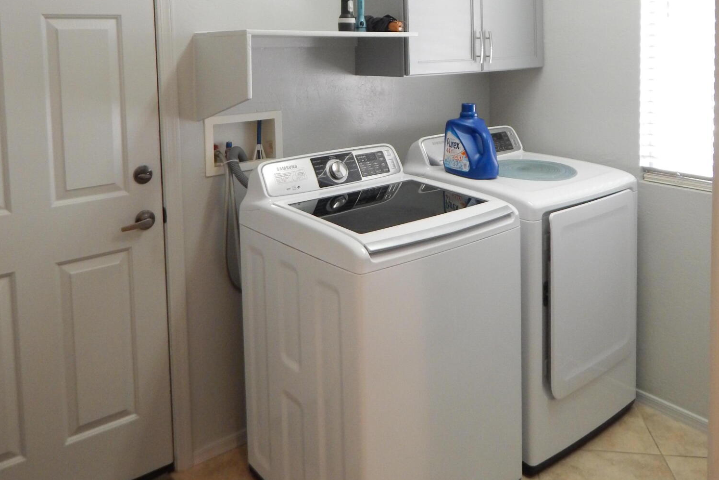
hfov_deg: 58.7
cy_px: 82
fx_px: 639
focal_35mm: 32
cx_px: 360
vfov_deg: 39.2
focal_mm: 4
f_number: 3
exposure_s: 1/30
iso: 320
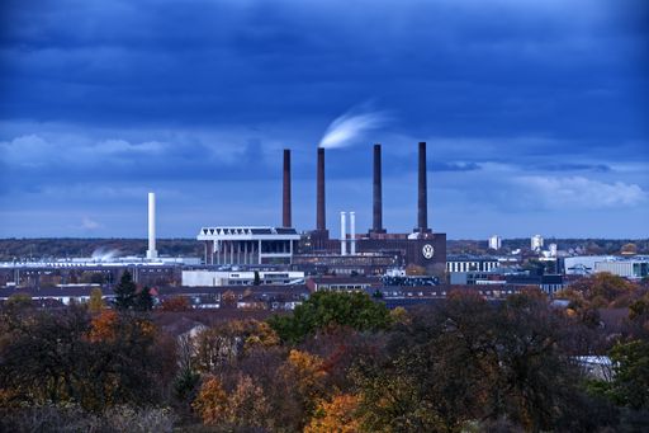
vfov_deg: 11.8
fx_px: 2090
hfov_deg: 17.6
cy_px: 216
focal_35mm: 116
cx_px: 324
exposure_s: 20
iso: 100
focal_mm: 116
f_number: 8
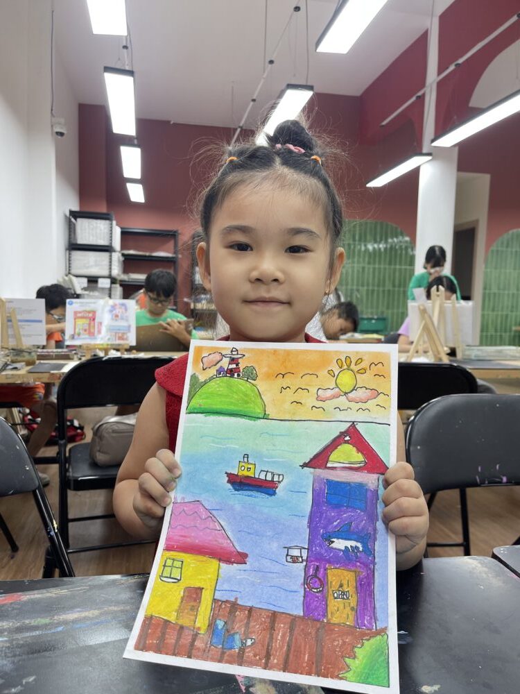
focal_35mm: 25
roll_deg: -1.8
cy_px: 347
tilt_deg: -5.6
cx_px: 260
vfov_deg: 69.4
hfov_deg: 54.9
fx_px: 501
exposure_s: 1/100
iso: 50
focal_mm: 5.1
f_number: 1.6
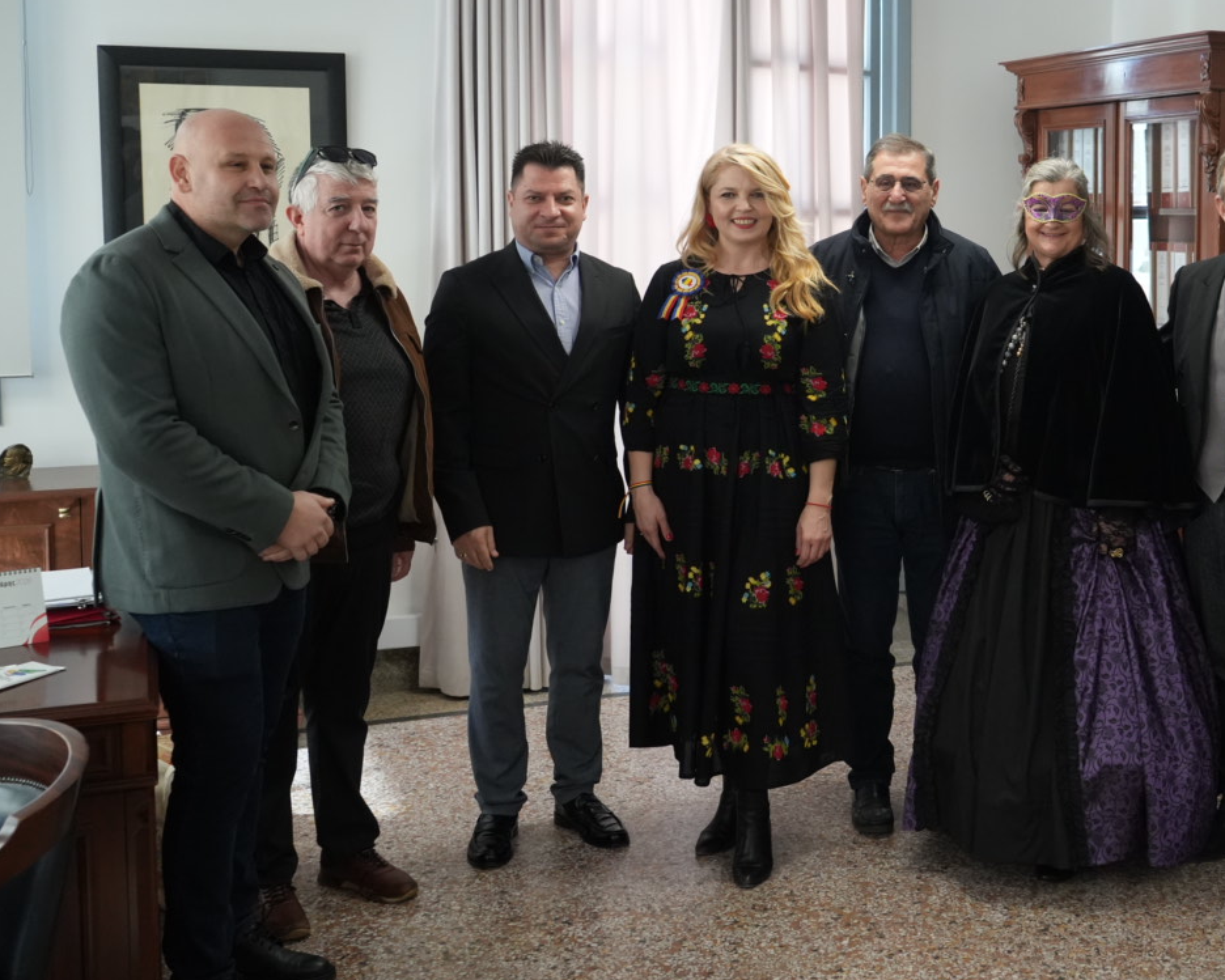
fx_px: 1704
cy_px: 365
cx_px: 970
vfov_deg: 31.9
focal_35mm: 47
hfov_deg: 38.2
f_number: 4
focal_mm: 29
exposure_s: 1/250
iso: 3200
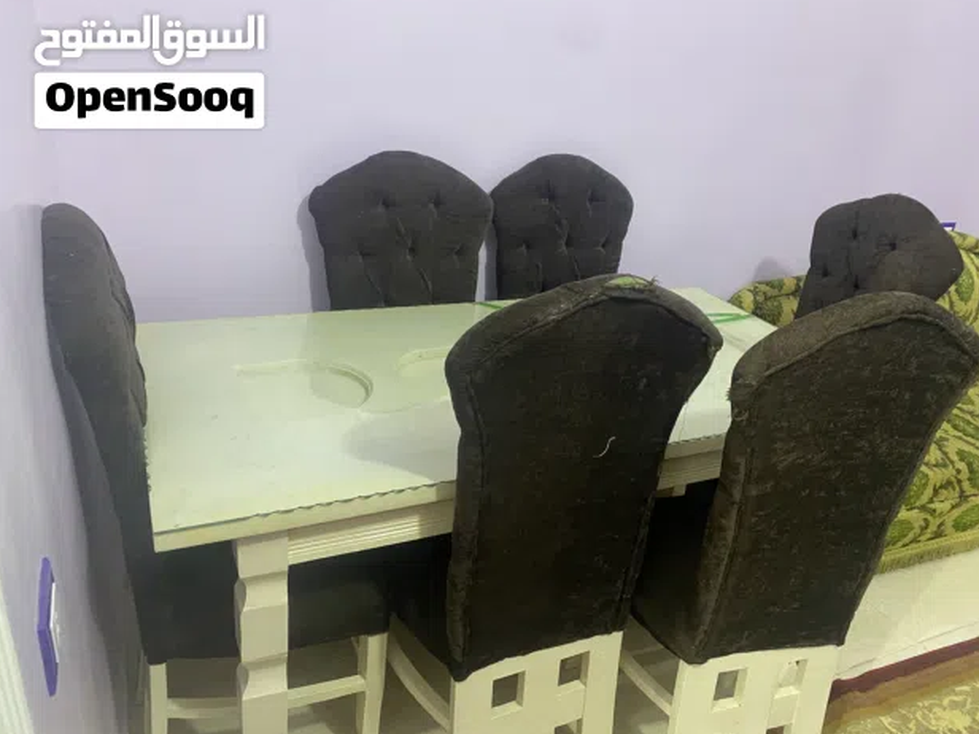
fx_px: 764
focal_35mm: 27
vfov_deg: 51.3
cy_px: 357
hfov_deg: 65.3
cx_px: 504
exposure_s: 1/33
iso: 400
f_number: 1.8
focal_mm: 4.25
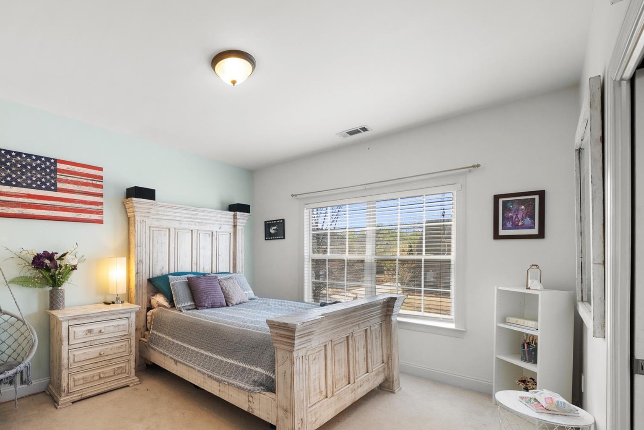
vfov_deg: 72.6
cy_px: 269
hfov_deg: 94.4
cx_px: 236
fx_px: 286
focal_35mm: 16
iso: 250
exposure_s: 1/4
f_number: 9
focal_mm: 12
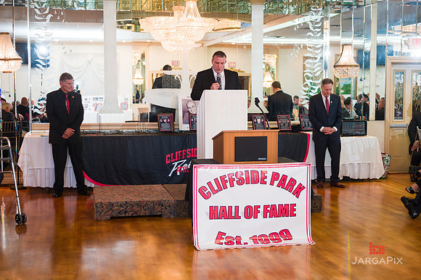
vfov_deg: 27.0
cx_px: 205
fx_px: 584
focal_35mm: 50
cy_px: 137
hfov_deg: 39.6
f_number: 3.2
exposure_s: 1/200
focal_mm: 48
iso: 1000
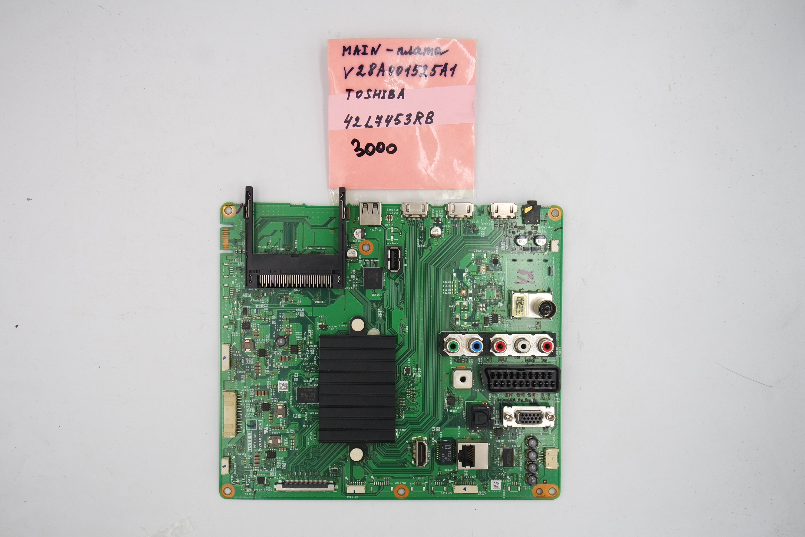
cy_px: 268
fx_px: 827
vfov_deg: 35.9
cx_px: 402
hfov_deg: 51.9
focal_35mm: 37
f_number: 5.6
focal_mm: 14
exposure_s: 1/100
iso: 160
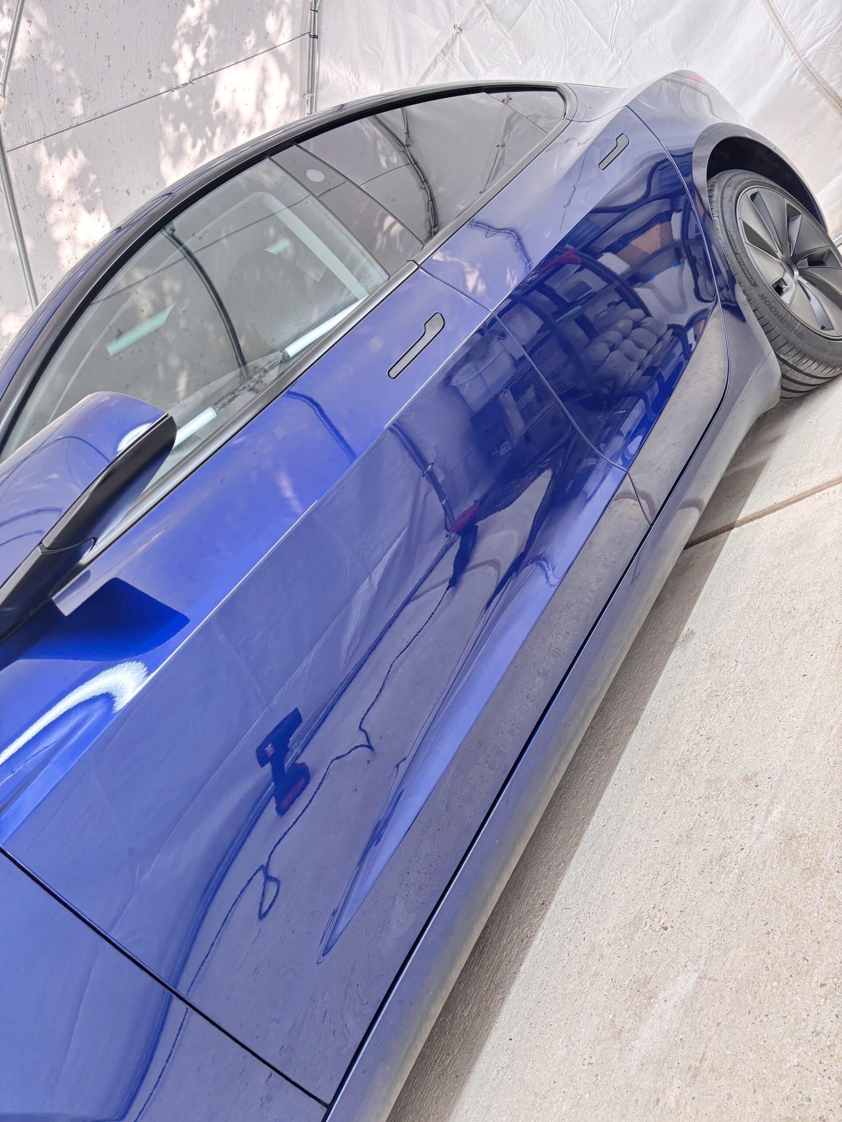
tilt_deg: -8.4
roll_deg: +42.2
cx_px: 421
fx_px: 843
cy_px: 561
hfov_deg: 53.1
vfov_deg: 67.3
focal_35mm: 26
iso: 80
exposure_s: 1/100
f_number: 1.6
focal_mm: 5.96
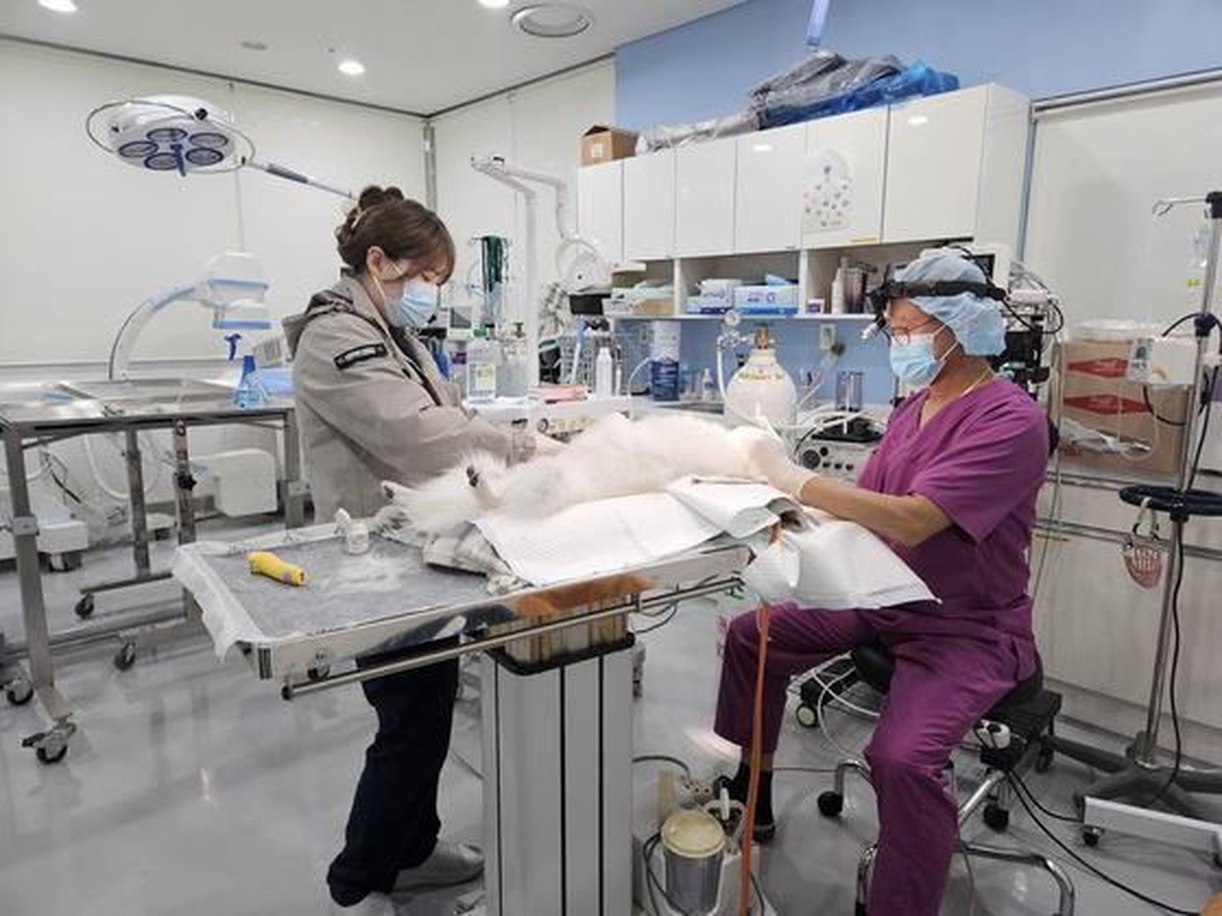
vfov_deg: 58.9
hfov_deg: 73.9
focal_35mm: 23
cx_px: 611
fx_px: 812
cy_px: 458
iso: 200
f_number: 1.8
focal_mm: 5.4
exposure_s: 1/120
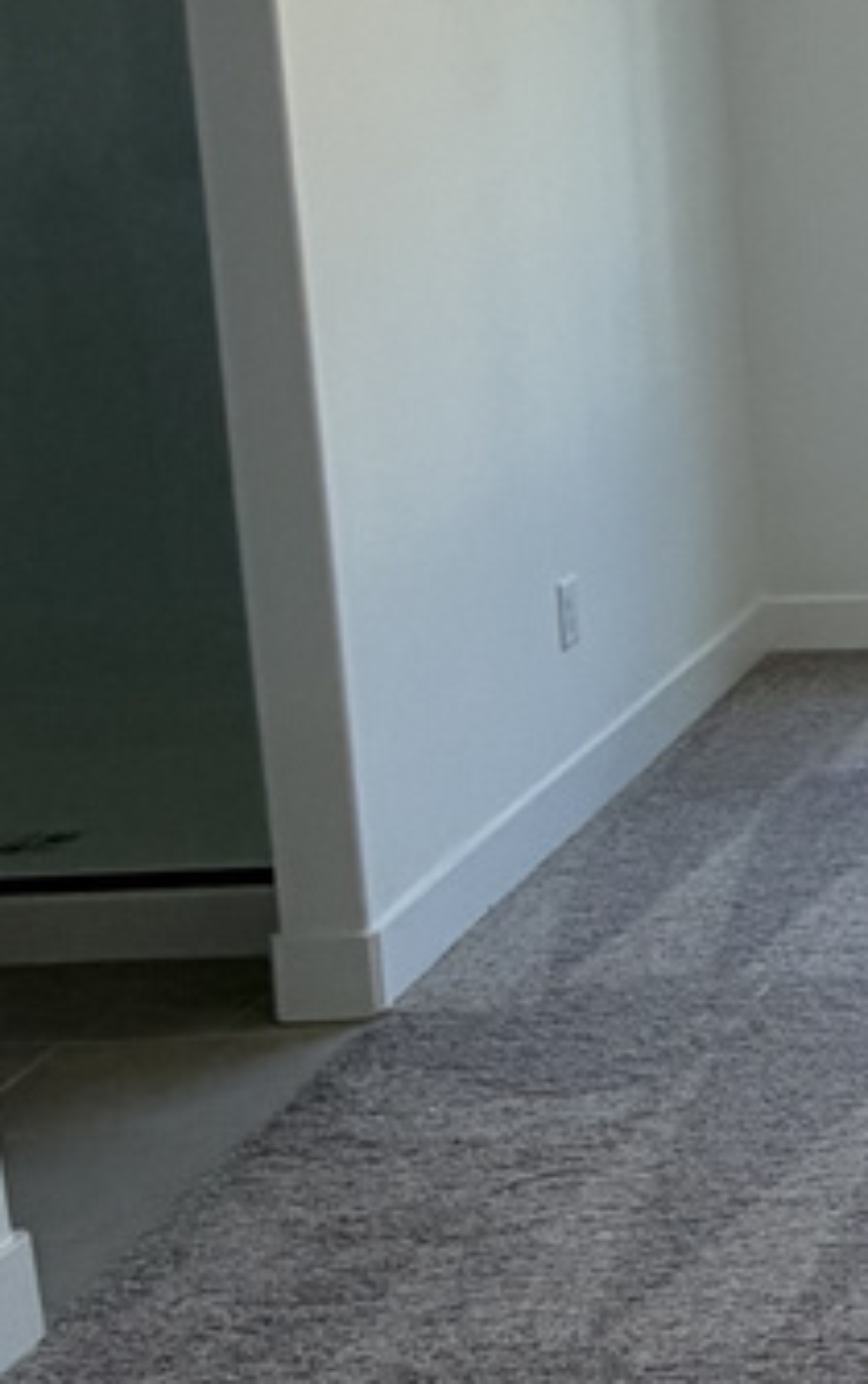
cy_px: 401
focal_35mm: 68
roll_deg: -0.4
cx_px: 1885
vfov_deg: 29.8
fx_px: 2568
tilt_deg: -8.9
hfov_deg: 14.7
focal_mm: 2.22
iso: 64
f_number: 2.2
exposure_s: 1/120
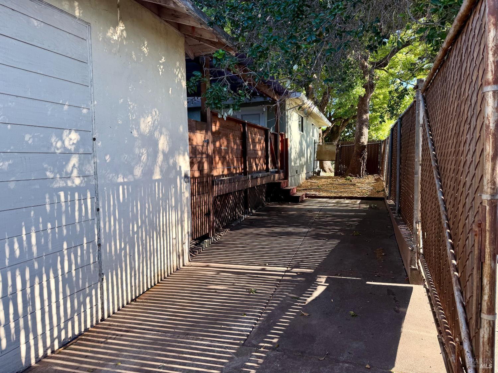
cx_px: 249
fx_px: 345
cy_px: 186
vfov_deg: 56.8
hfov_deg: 71.6
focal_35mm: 24
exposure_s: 1/494
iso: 80
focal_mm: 6.76
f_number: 1.78
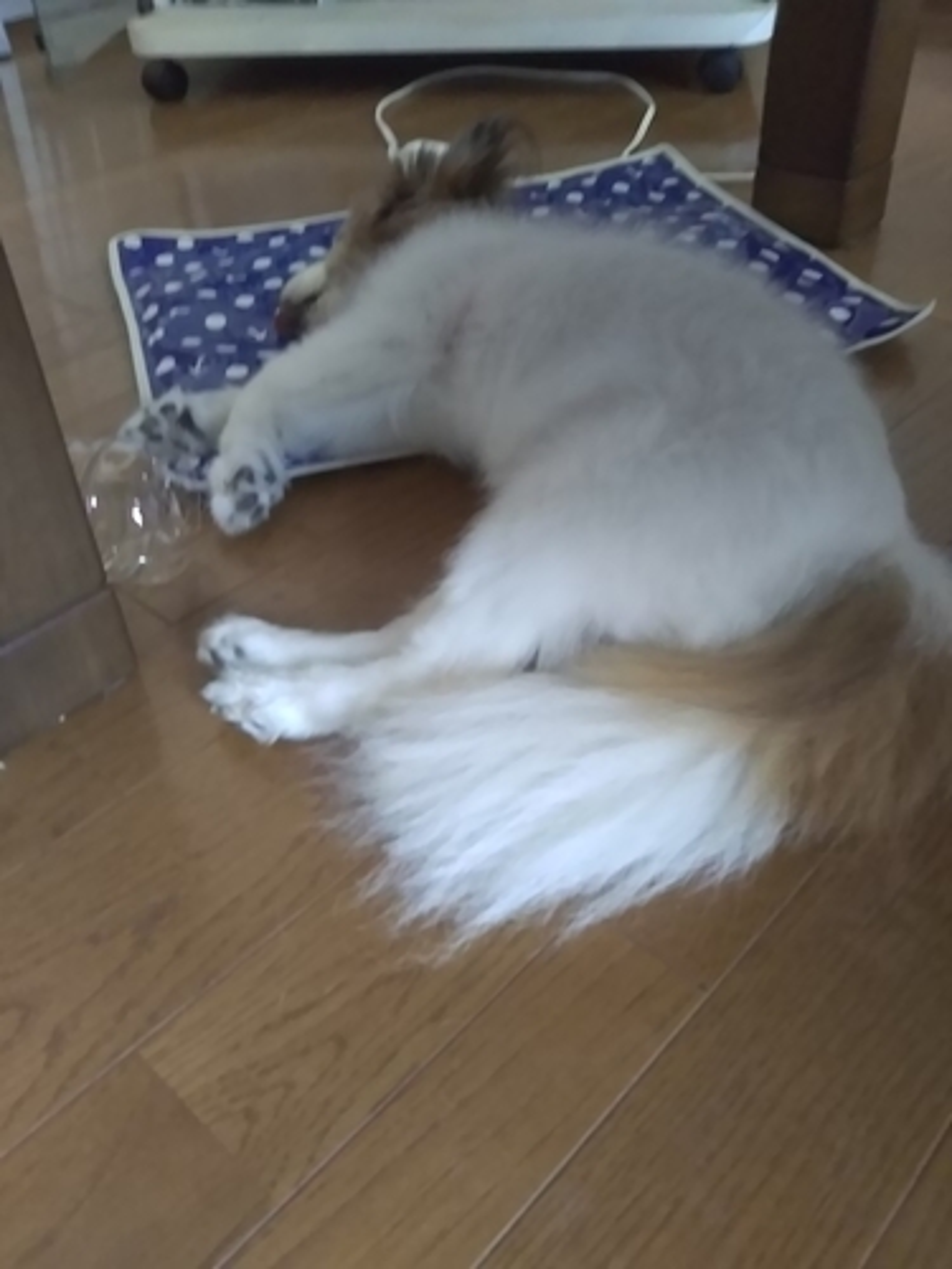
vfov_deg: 60.0
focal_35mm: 30
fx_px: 1100
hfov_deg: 46.8
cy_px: 634
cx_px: 476
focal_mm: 4
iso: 640
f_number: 2.2
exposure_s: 1/9
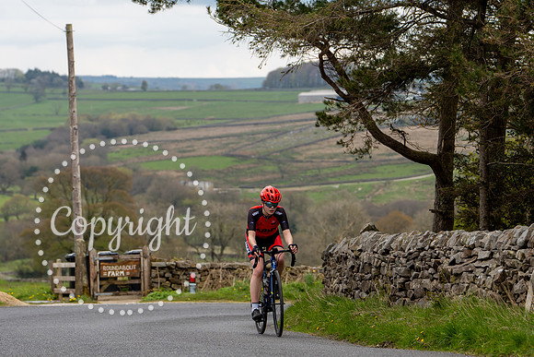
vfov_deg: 8.3
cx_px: 310
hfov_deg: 12.5
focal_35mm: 165
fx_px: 2446
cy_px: 224
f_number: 4
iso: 200
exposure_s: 1/640
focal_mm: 108
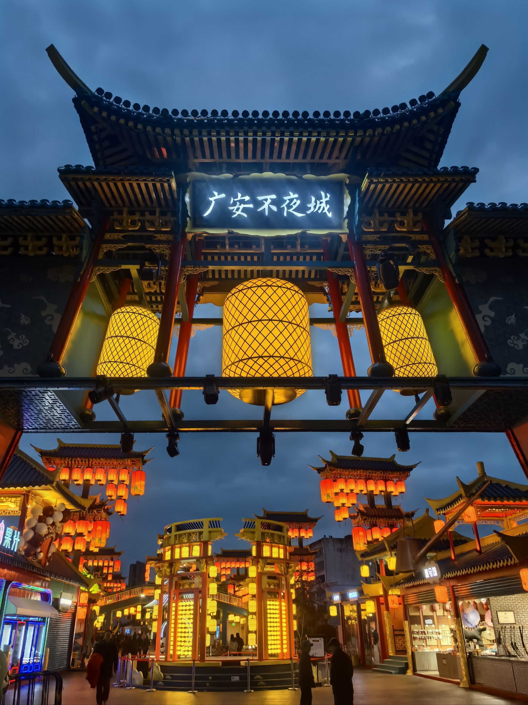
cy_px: 352
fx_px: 549
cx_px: 264
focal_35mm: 27
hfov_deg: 51.4
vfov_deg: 65.3
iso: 160
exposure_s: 1/100
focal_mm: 5.75
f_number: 2
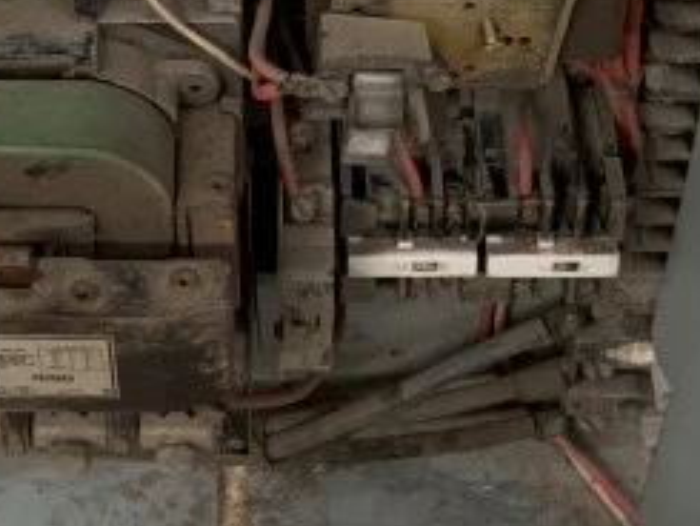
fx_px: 2064
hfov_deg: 19.1
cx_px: 189
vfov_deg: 14.2
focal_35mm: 102
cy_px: -46
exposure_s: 1/60
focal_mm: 4.25
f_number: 1.8
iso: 250
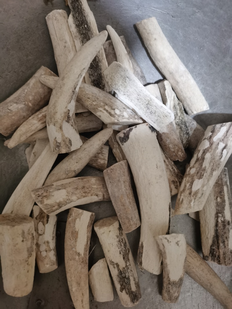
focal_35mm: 27
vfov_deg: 65.3
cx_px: 116
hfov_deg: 51.3
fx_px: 241
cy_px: 154
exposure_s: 1/25.7
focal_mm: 5.58
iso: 500
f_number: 1.8
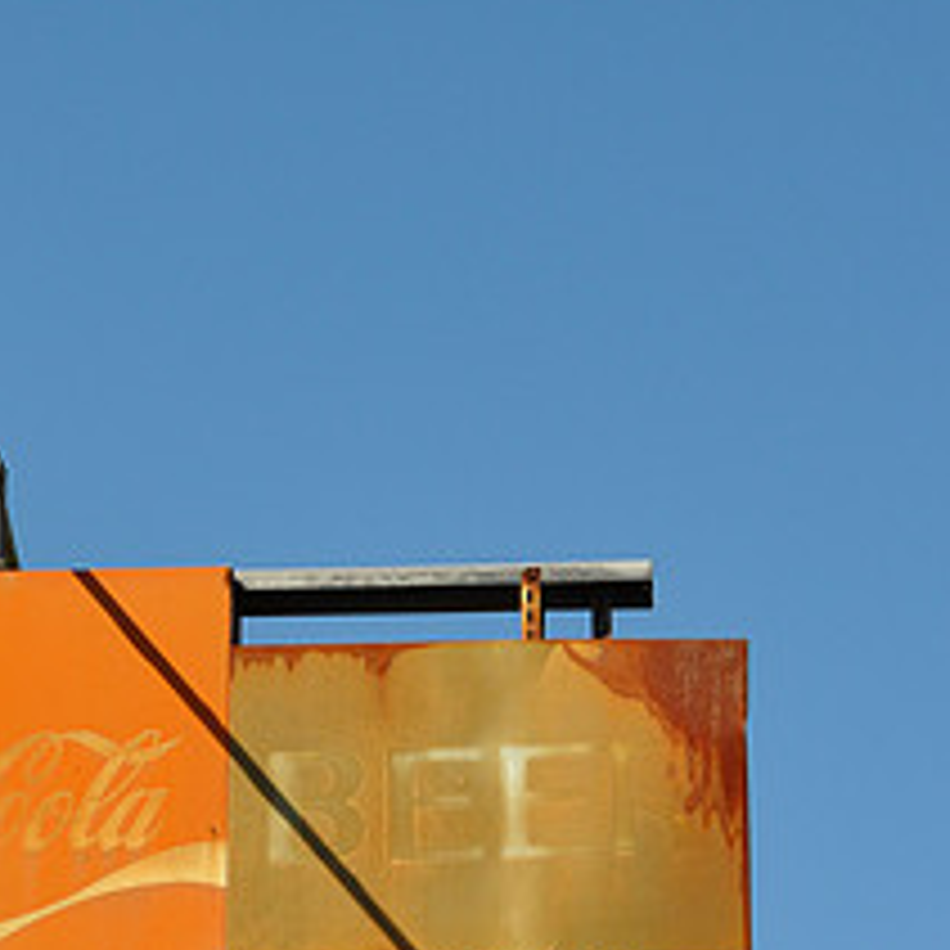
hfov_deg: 8.9
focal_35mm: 196
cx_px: 113
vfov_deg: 8.9
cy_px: 835
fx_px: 6086
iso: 200
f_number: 10
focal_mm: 56
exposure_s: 1/400
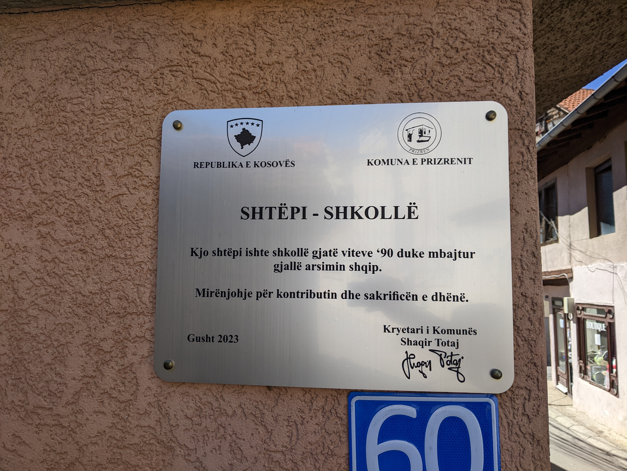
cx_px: 314
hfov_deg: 65.3
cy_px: 236
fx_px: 489
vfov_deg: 51.4
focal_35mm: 27
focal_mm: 4.44
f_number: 1.8
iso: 49
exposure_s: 1/2132
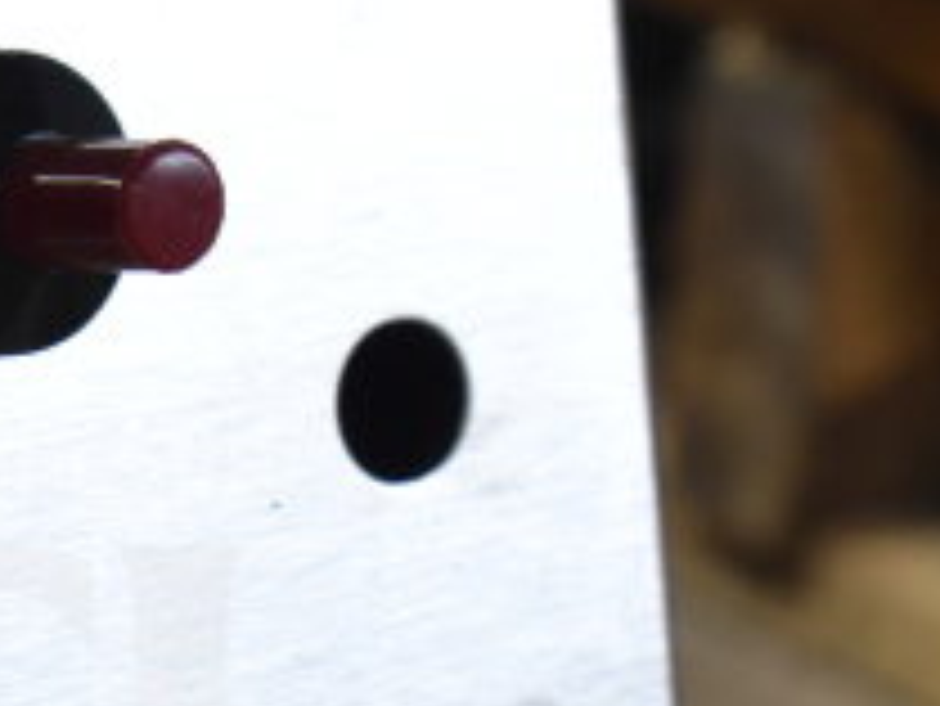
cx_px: -162
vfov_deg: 6.4
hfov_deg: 8.5
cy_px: 902
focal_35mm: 231
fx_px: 6287
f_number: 5.6
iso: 1400
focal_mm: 55
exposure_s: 1/100
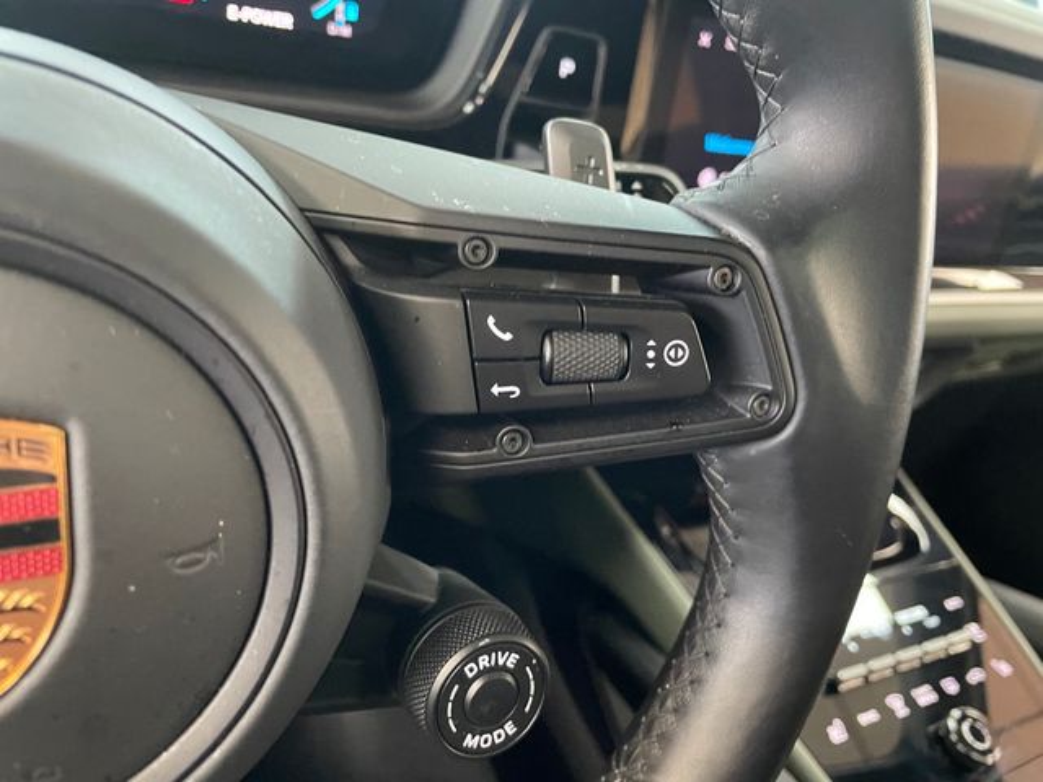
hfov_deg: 67.3
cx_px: 522
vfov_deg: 53.1
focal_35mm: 26
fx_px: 783
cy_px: 391
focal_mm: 4.2
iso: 640
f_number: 1.6
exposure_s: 1/30
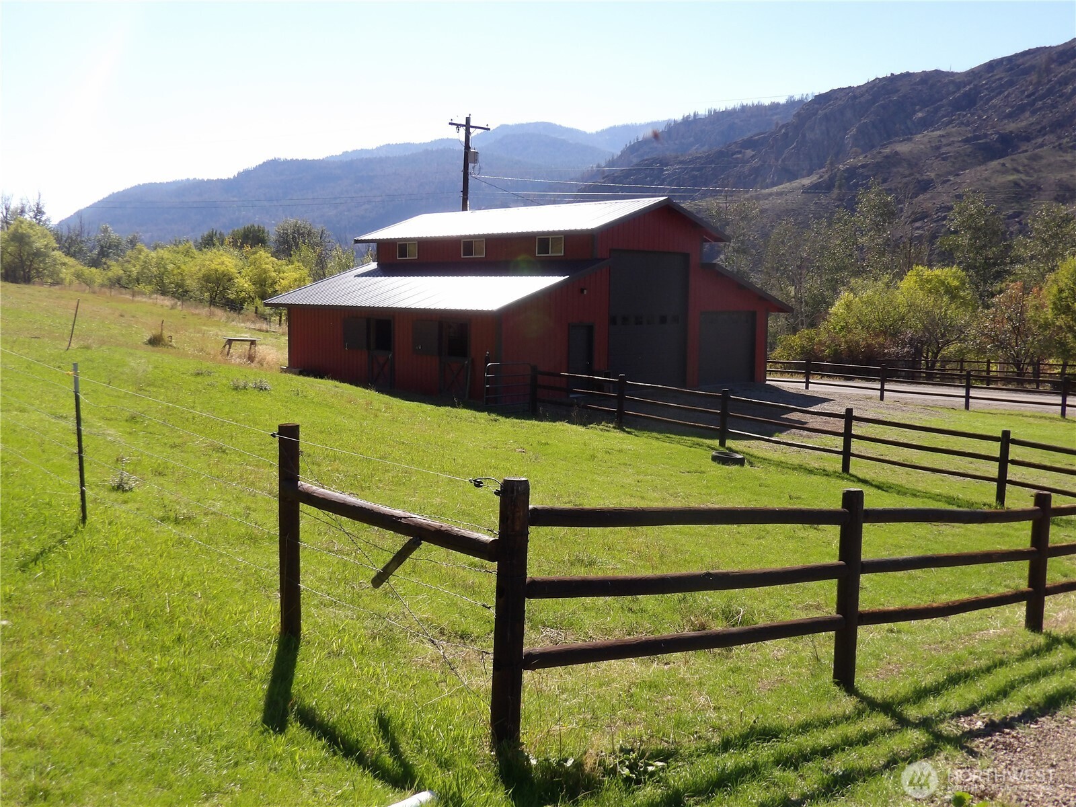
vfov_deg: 42.9
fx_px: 1026
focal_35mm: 33
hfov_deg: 55.4
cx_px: 538
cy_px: 404
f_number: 3.6
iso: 100
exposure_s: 1/791
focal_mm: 5.9
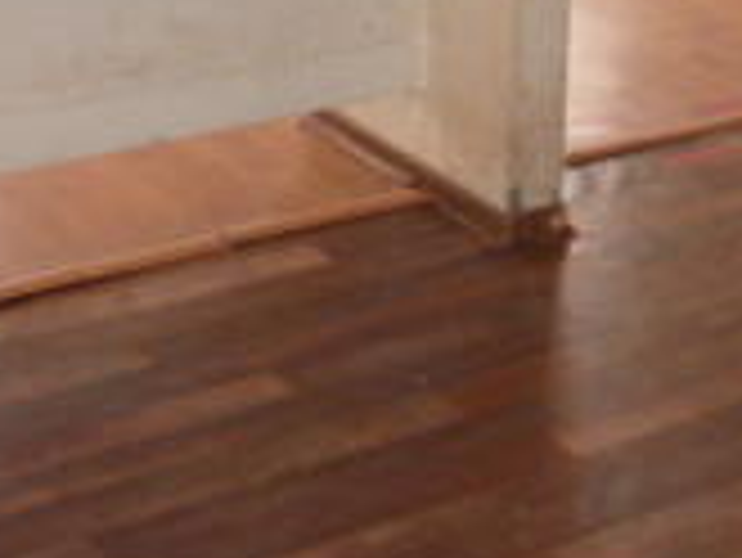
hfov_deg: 19.8
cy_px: -99
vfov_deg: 14.8
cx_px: 679
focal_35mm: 97
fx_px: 2081
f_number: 3.3
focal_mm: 4.1
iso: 250
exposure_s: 1/30
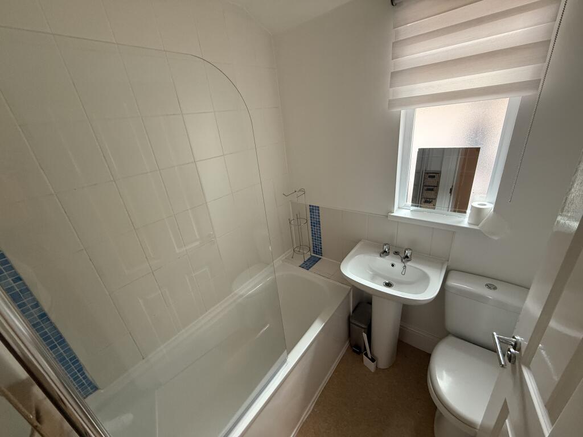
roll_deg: +7.1
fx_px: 236
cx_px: 292
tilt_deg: -22.0
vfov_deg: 85.7
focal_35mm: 14
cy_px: 218
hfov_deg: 102.1
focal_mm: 2.22
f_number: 2.2
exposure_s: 1/50
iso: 320
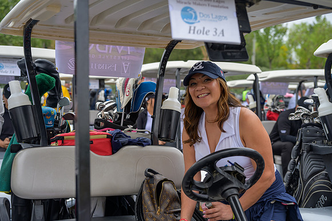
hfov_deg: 37.5
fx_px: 489
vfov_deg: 25.5
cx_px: 166
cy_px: 110
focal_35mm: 53
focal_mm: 53
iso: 100
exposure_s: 1/200
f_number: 4
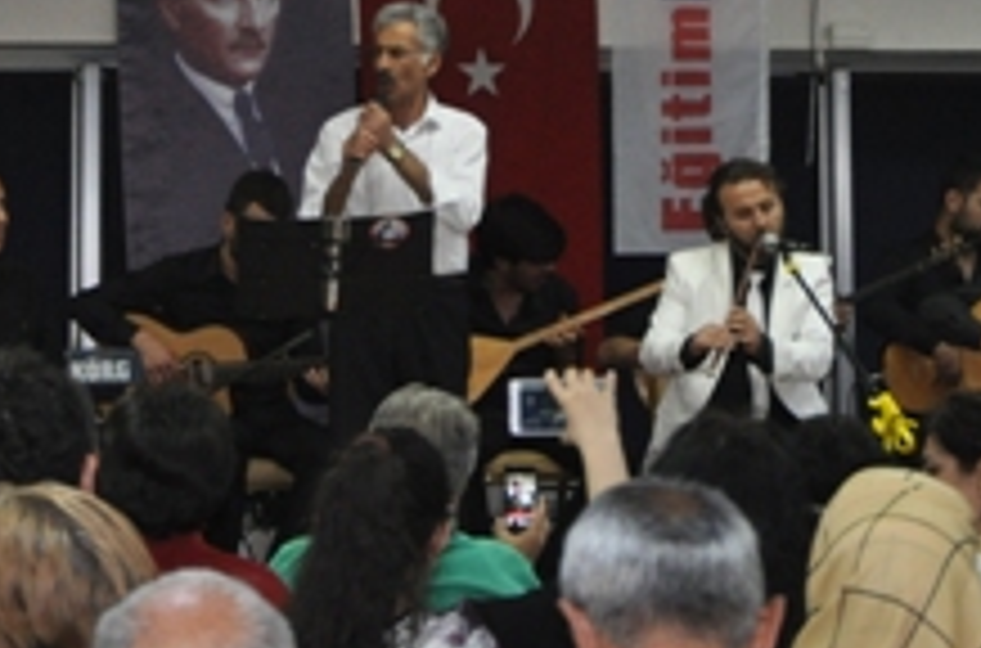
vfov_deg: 8.7
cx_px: 432
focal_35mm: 154
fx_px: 4197
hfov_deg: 13.3
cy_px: -164
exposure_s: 1/60
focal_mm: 35
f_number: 4.2
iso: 800
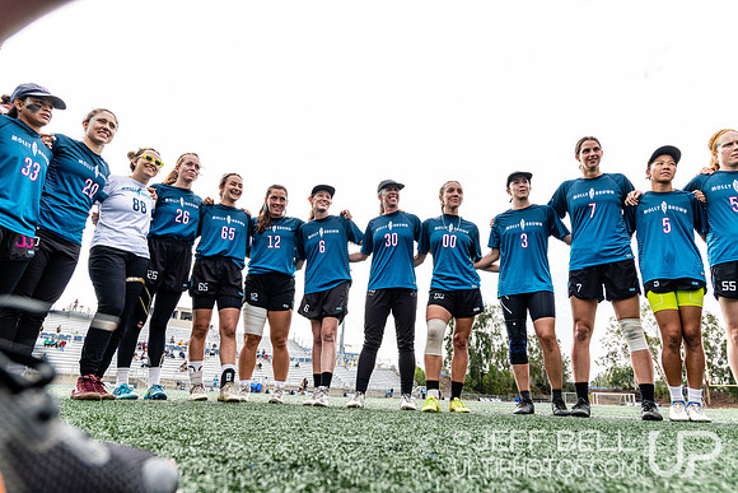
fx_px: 492
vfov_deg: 53.2
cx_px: 369
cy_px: 246
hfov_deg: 73.7
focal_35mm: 24
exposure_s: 1/125
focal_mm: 24
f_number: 5.6
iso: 100
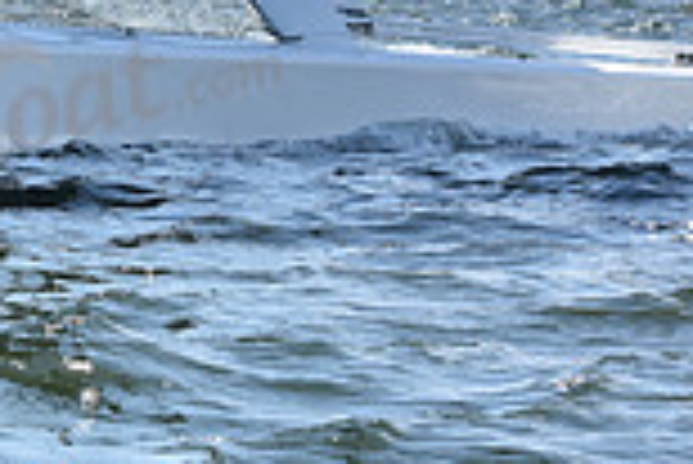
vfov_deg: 4.9
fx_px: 5434
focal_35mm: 282
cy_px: -38
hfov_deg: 7.1
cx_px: -580
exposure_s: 1/1250
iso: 320
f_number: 6.3
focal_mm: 75
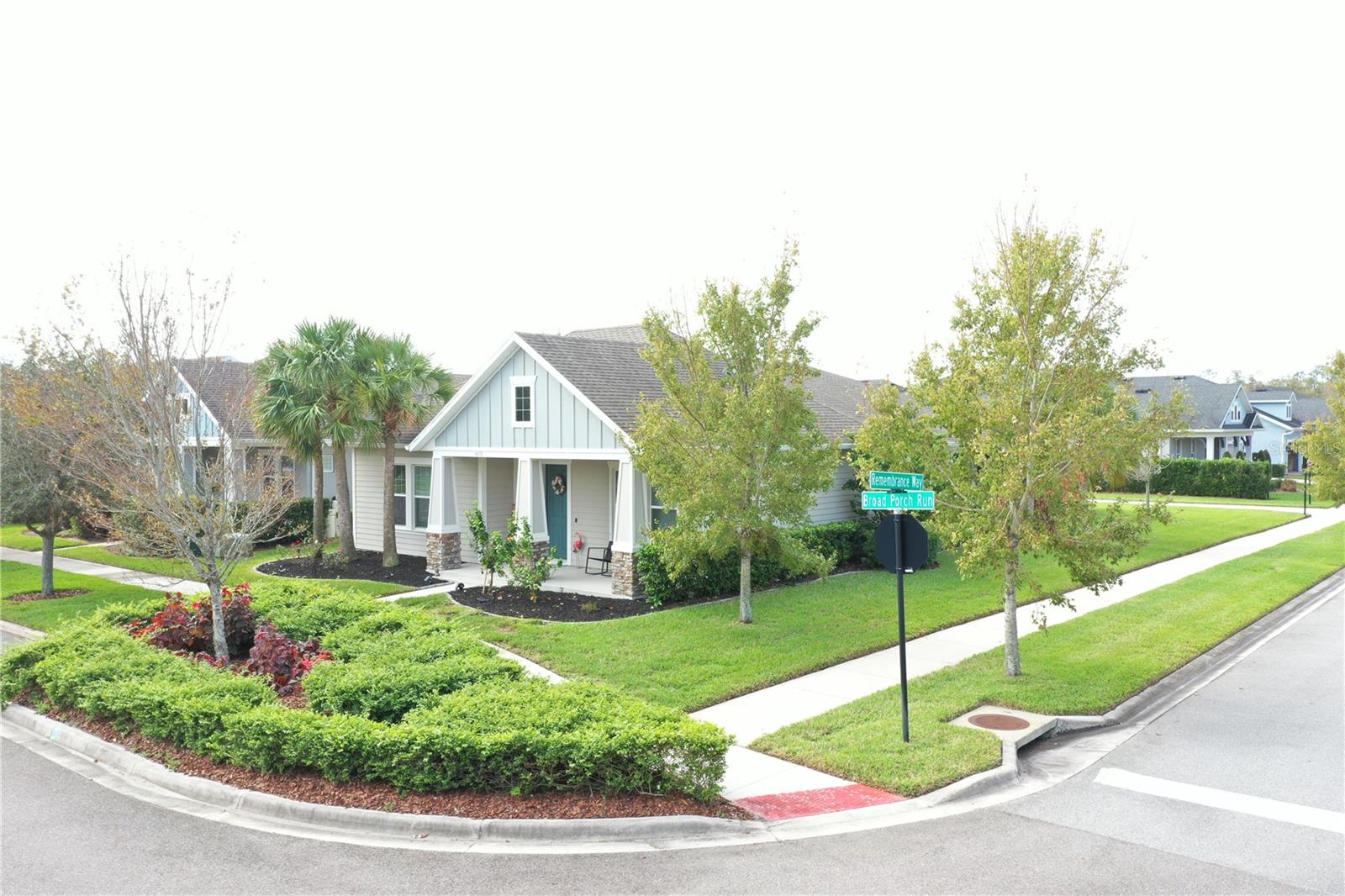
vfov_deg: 46.4
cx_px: 672
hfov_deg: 65.5
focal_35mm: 28
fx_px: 1046
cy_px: 448
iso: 100
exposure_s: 1/100
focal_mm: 10.26
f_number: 5.6
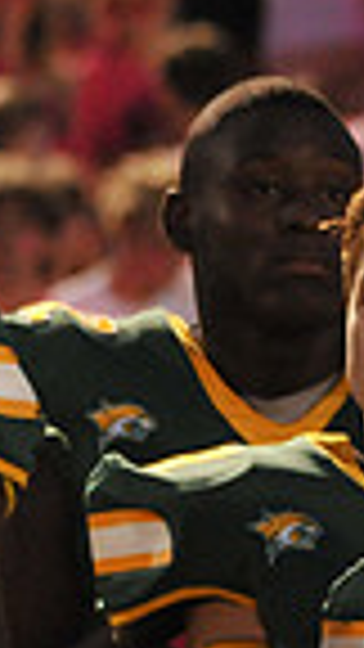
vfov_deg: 2.6
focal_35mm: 842
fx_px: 14448
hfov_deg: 1.4
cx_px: 912
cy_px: 702
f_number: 5.3
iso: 4000
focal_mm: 200
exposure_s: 1/160
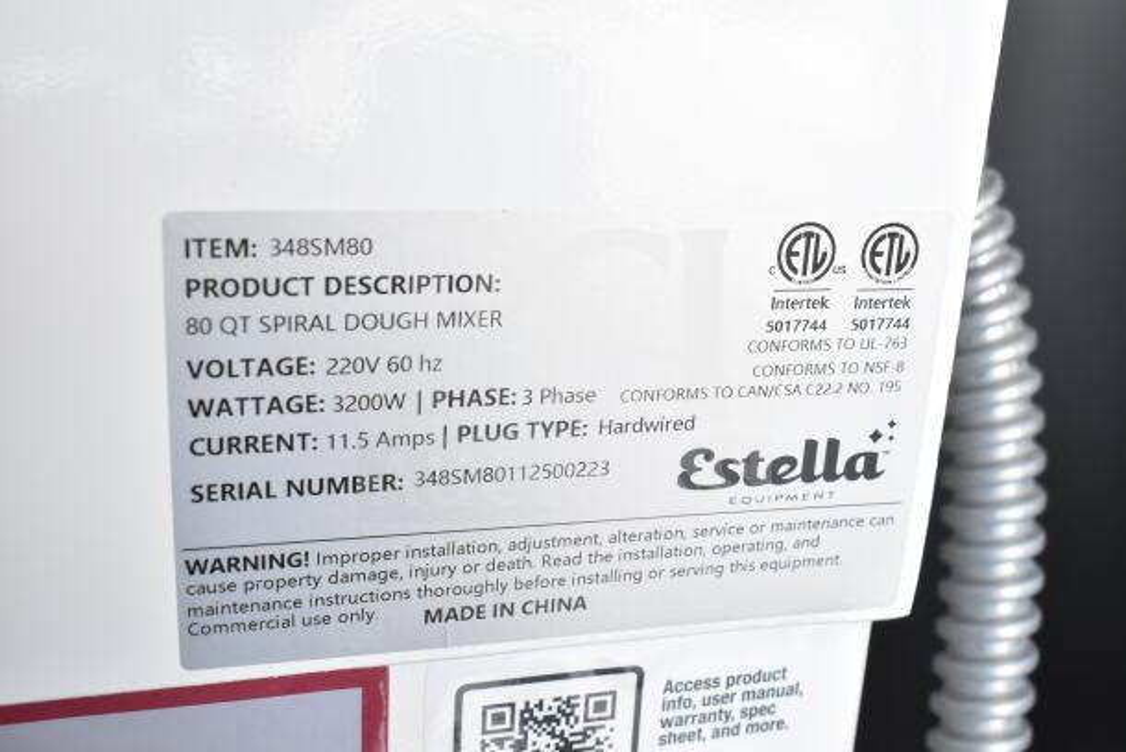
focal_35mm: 45
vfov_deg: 29.9
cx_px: 563
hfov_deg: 43.6
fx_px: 1408
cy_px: 376
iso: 1600
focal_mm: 30
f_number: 8
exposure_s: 1/250
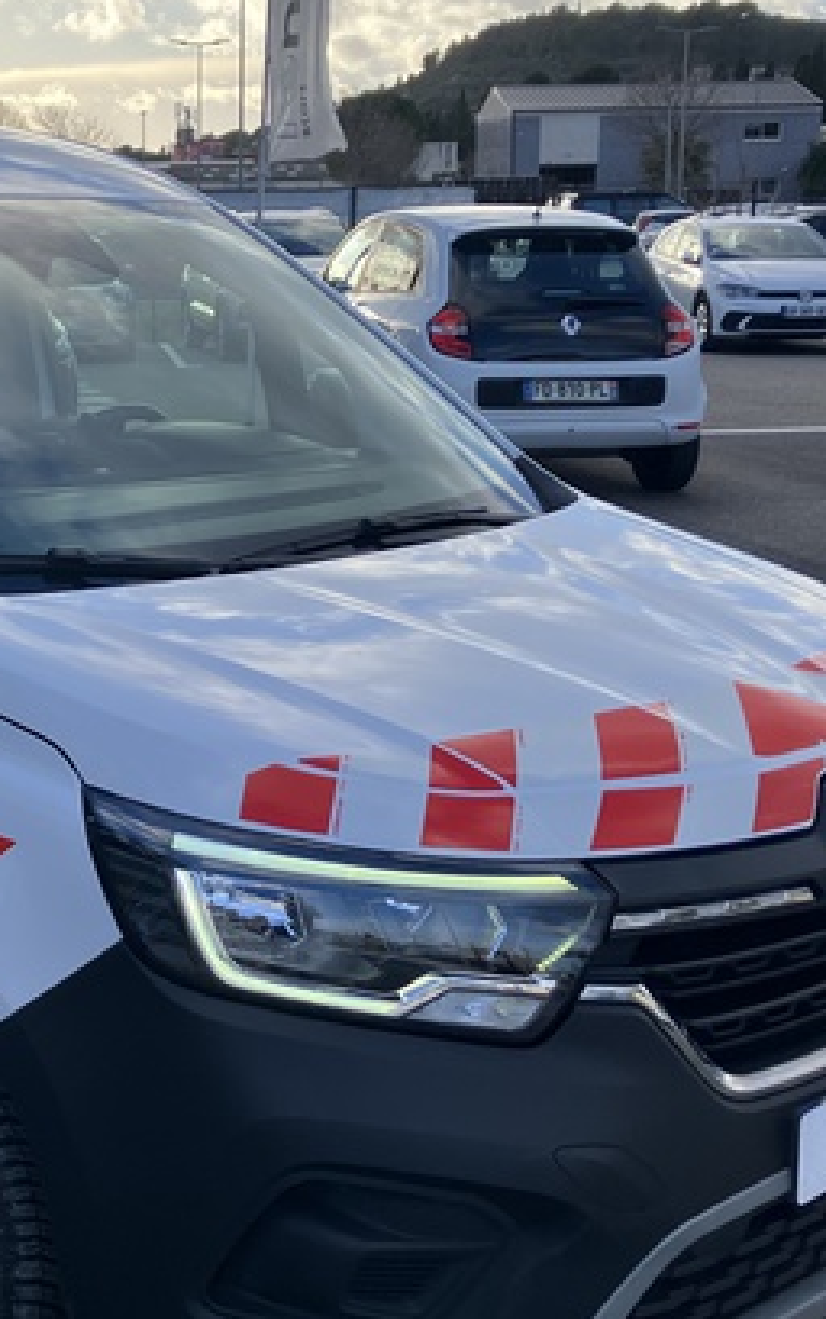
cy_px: 639
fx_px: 2087
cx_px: 52
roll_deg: +2.3
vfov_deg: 35.1
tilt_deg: -11.4
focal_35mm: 58
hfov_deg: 21.8
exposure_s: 1/771
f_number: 1.8
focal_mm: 3.99
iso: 32
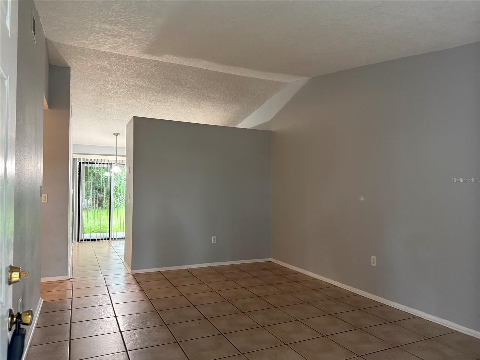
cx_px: 240
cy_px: 180
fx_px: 333
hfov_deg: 71.6
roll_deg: -0.4
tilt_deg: +1.5
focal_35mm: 24
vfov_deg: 56.8
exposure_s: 1/60
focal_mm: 6.76
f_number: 1.78
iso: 640
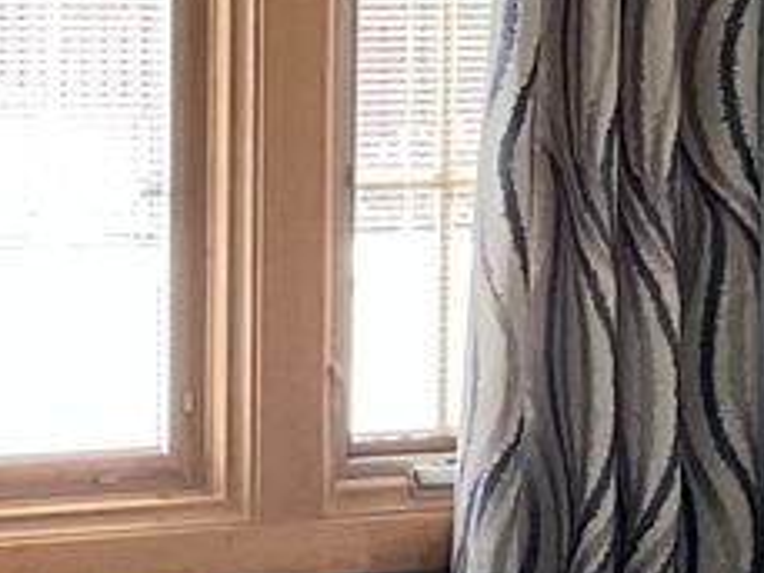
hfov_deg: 10.4
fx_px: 4196
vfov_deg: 7.8
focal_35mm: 190
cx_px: 150
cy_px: 358
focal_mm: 3
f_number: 1.8
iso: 100
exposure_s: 1/60
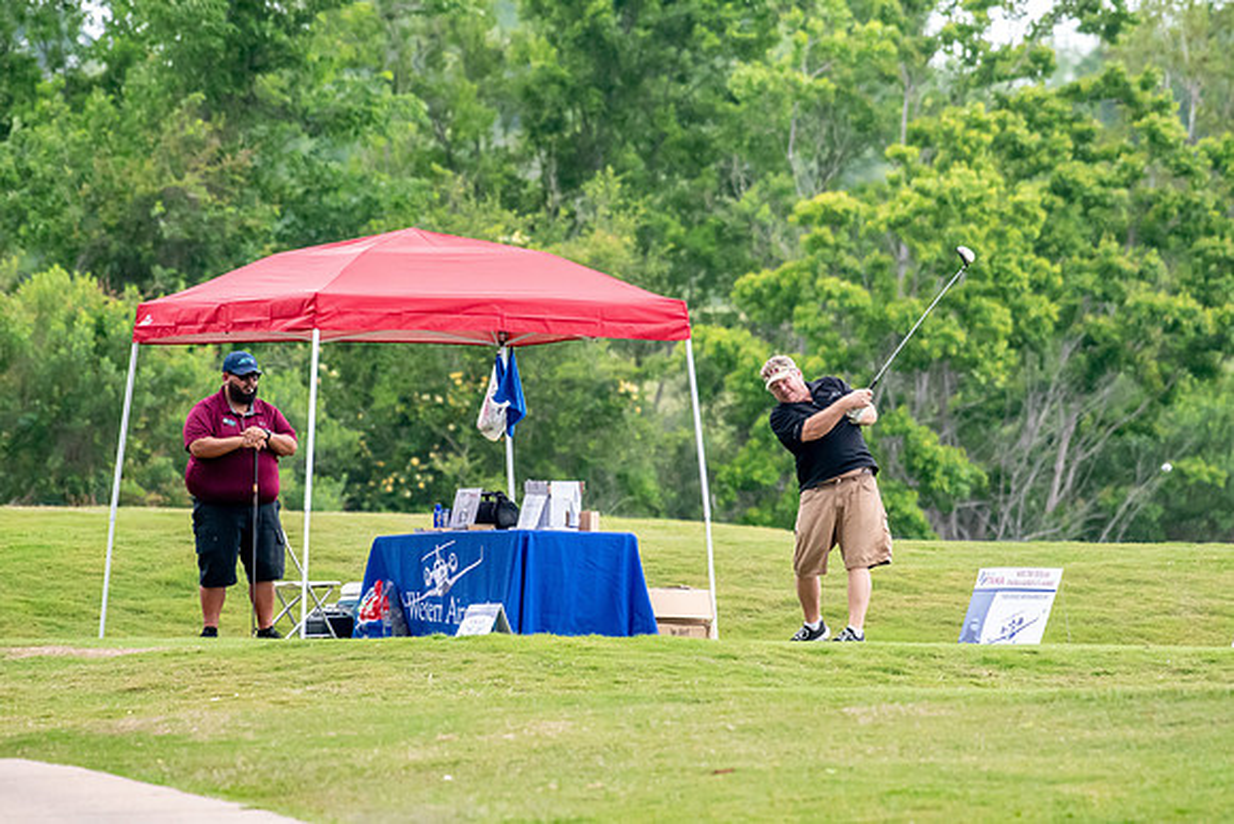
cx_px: 617
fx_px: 20056
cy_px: 412
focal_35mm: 585
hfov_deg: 3.5
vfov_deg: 2.4
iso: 2500
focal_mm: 390
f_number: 5.6
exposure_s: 1/2000
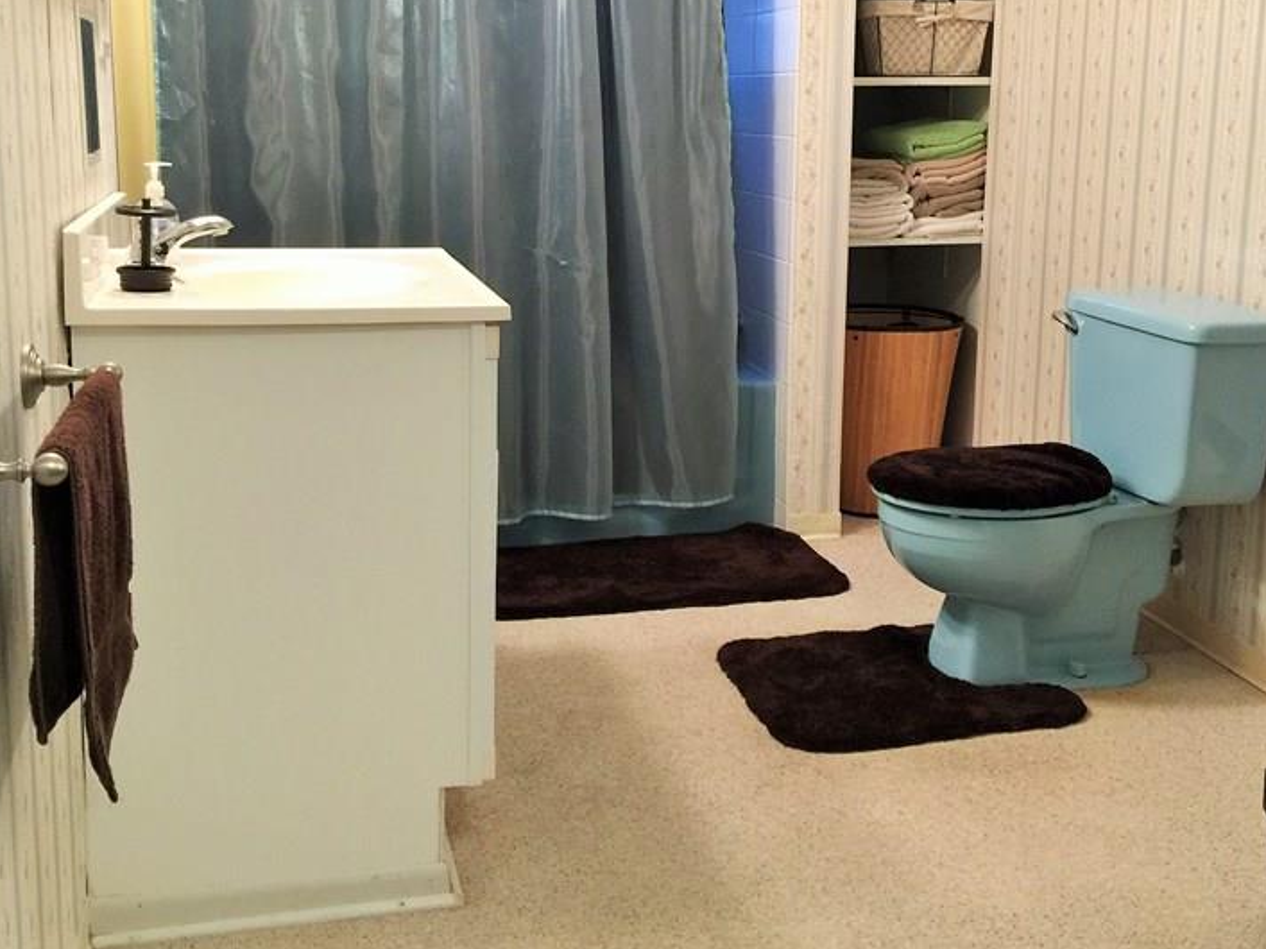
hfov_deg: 44.8
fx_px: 1536
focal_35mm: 42
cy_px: 363
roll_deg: -0.7
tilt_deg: -9.3
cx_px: 671
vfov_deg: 34.2
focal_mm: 4.15
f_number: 2.2
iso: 125
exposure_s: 1/15
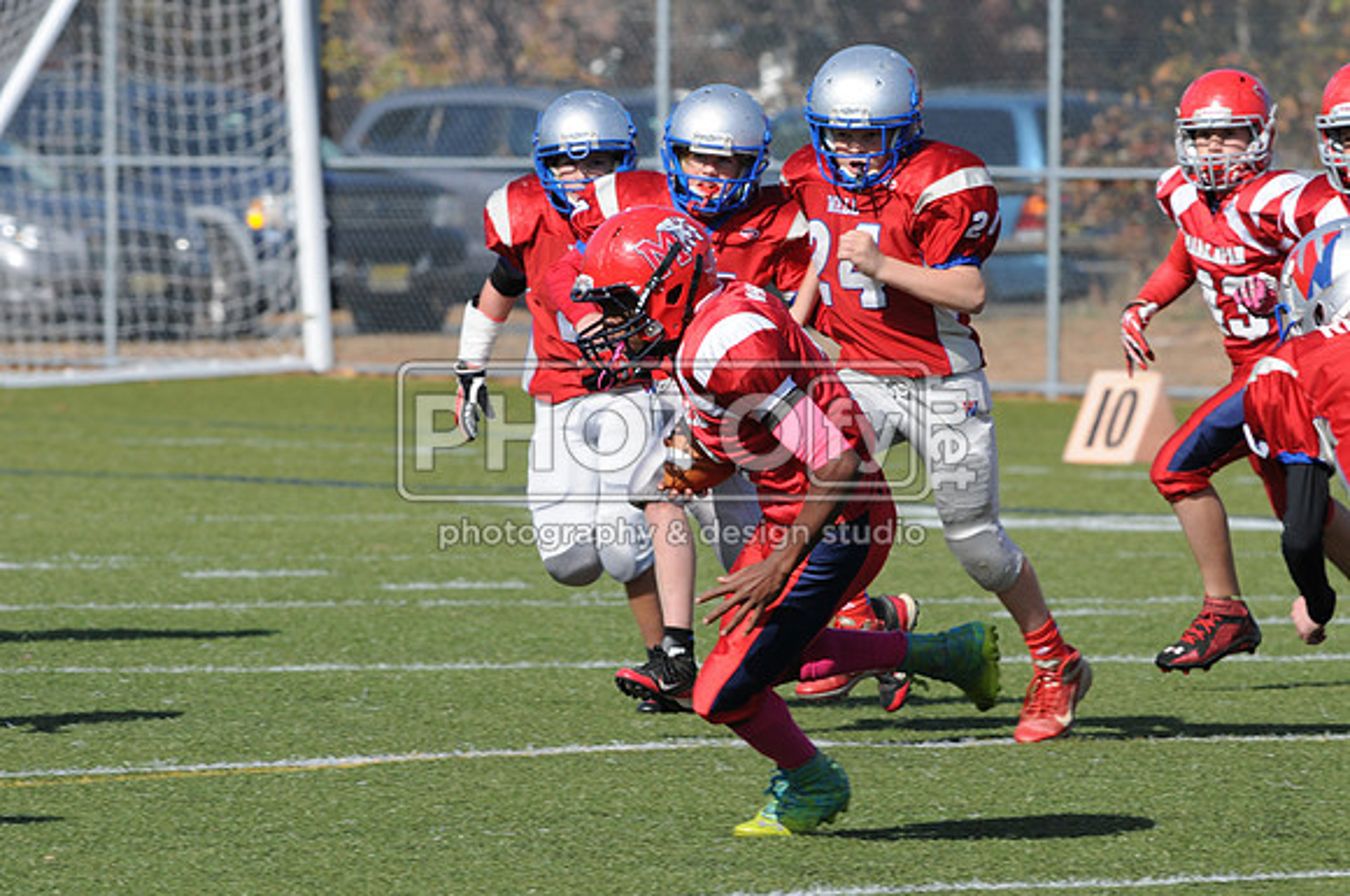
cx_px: 675
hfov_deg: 4.6
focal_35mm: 450
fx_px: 16851
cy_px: 448
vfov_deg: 3.0
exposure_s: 1/500
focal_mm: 300
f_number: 9
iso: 200
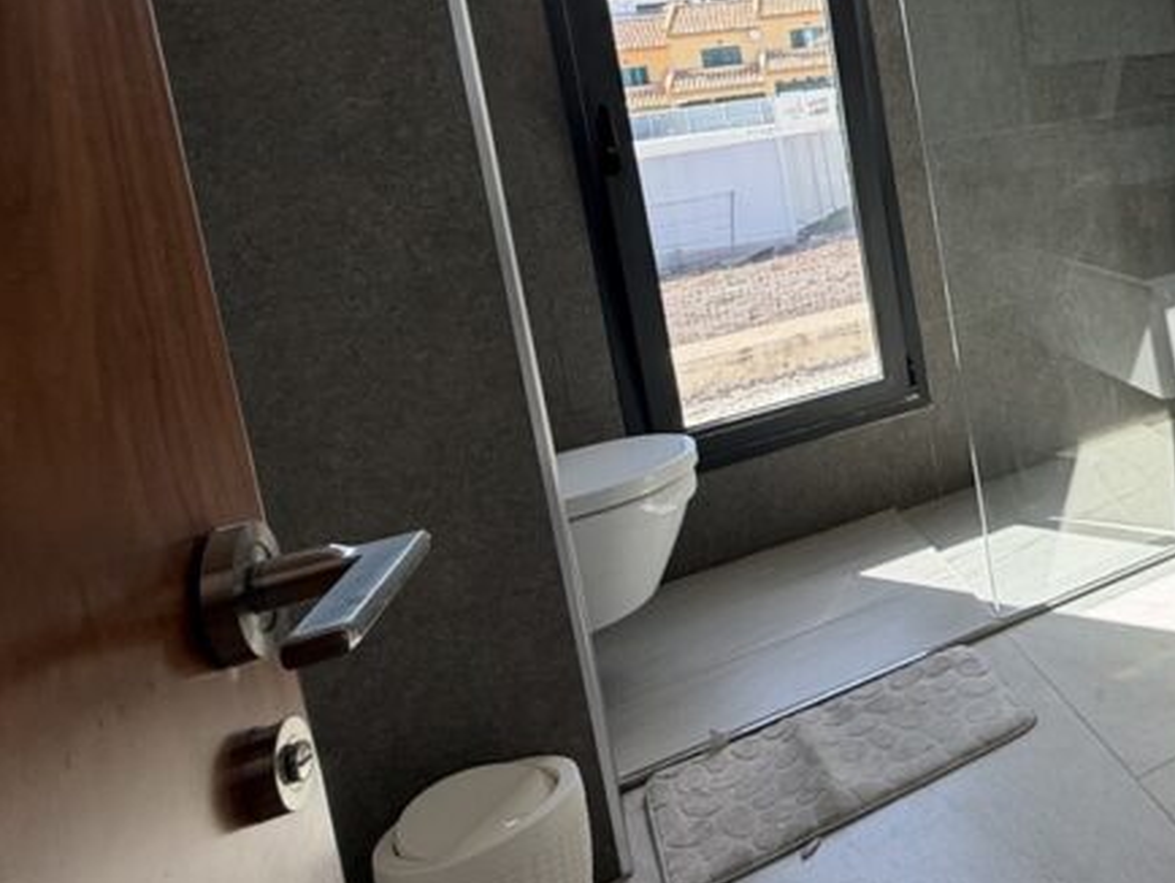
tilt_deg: -4.6
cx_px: 1337
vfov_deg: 40.3
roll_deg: +7.3
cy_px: 119
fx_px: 1121
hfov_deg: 41.8
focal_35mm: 33
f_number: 2.2
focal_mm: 2.22
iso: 50
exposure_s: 1/121
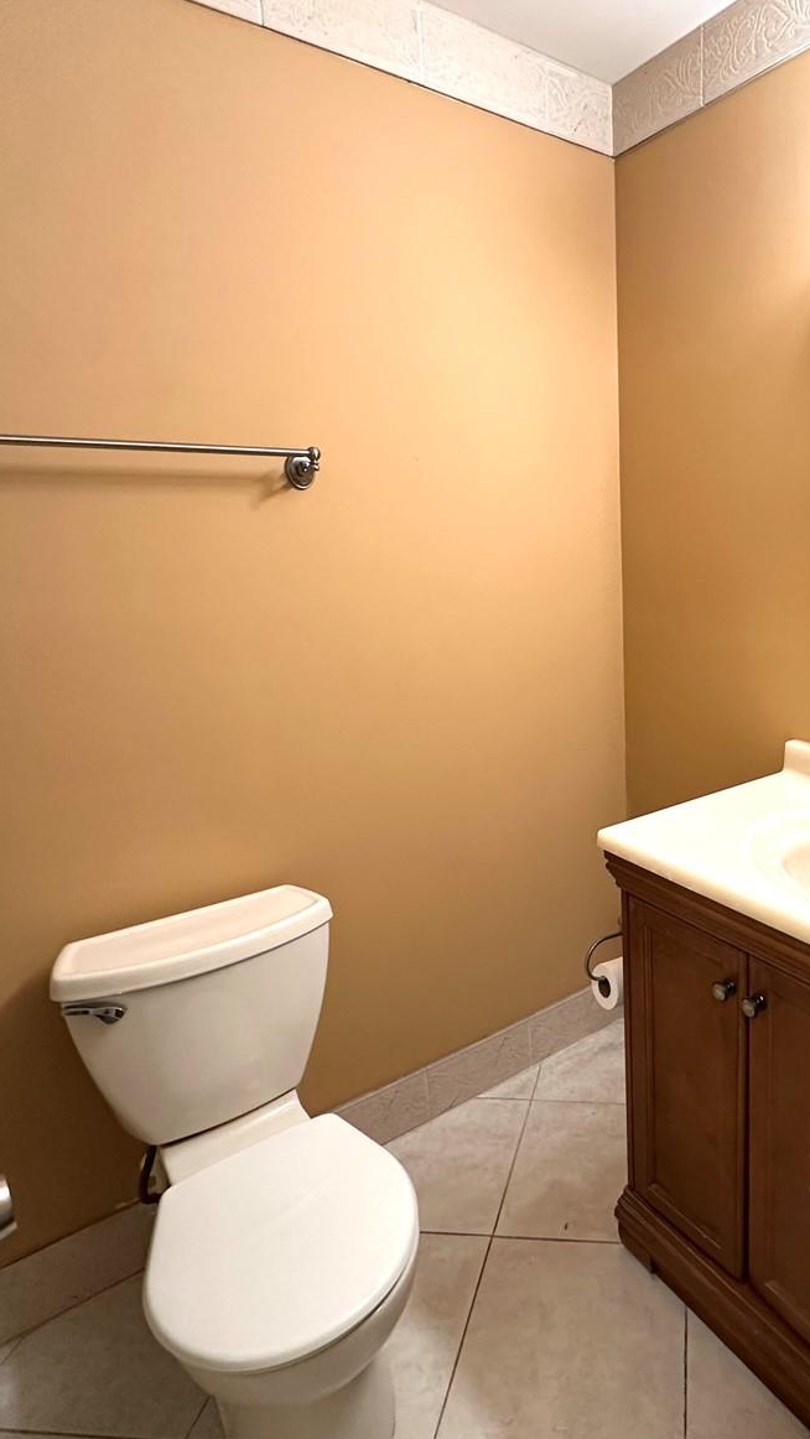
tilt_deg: -11.6
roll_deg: +1.2
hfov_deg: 50.7
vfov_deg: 83.8
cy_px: 711
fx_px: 801
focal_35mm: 21
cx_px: 637
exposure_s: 1/60
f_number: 2.2
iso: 200
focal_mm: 2.22
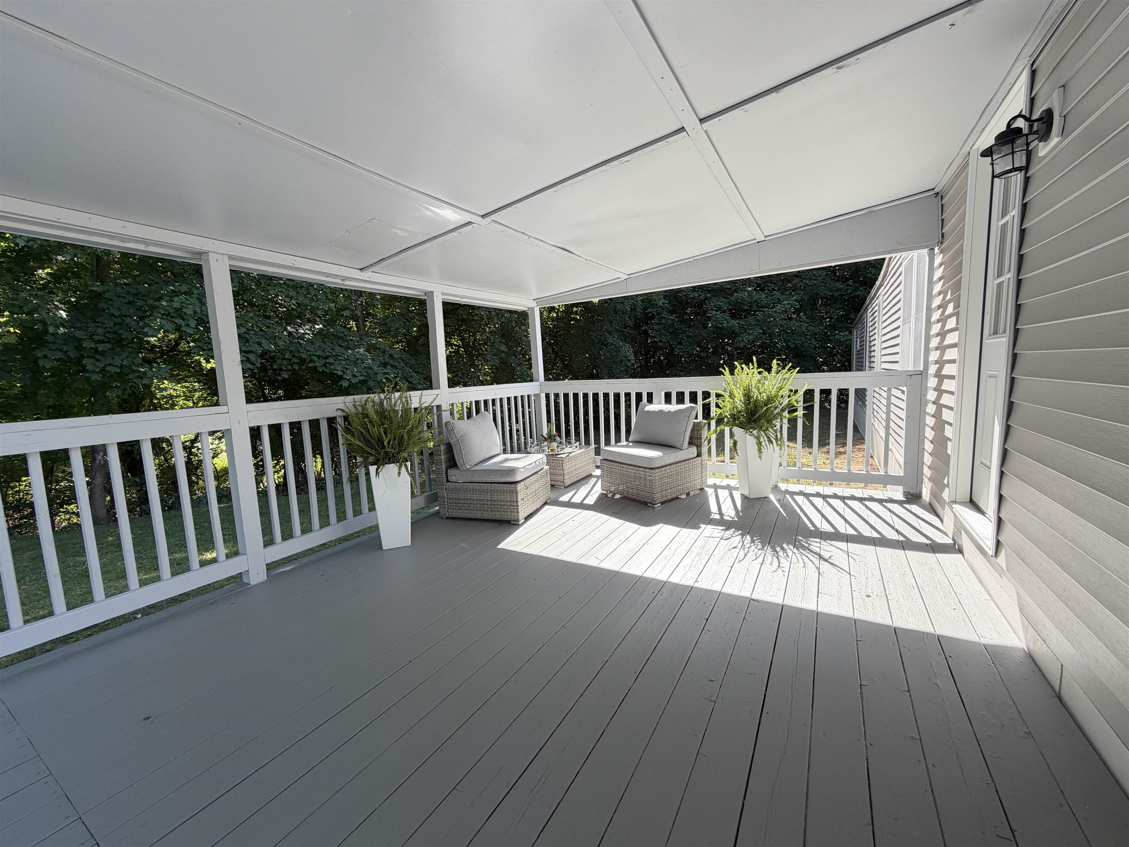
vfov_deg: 85.7
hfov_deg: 102.1
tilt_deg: -6.5
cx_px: 564
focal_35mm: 14
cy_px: 424
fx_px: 457
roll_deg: +2.5
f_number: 2.2
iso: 40
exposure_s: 1/235
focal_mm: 2.22
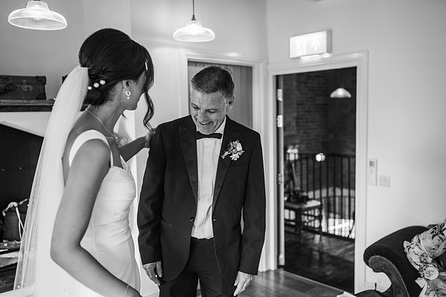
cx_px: 223
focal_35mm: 35
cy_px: 148
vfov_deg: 37.8
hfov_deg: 54.5
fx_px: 433
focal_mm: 35
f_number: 2.2
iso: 1250
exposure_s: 1/200
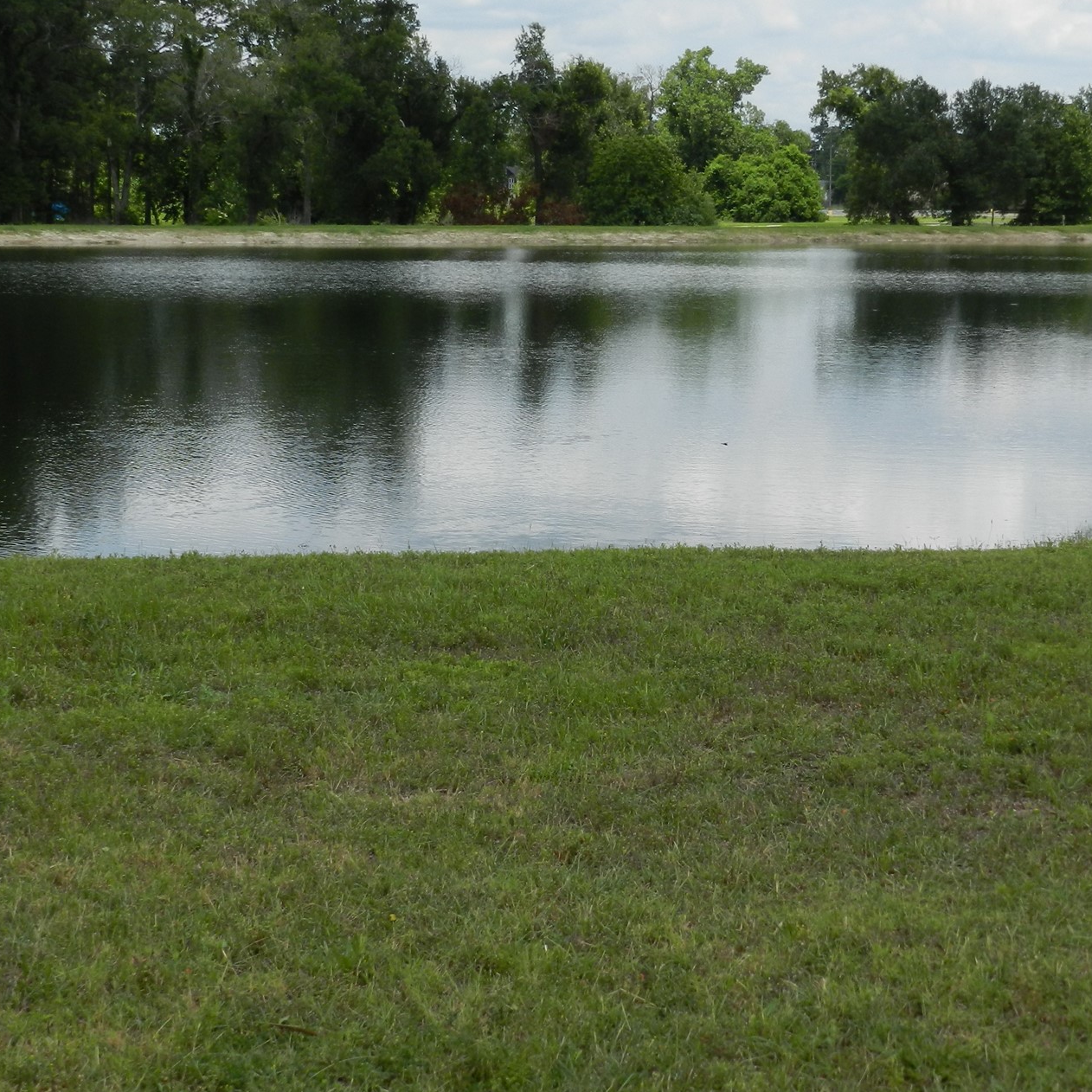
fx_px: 2712
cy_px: 464
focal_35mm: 76
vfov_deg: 22.7
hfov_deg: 22.8
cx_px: 548
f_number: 4.4
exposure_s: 1/1000
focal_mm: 9.4
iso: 160
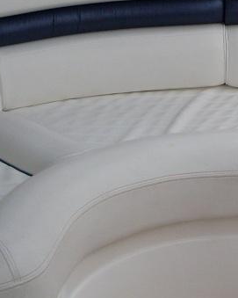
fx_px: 987
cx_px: 225
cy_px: 64
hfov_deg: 13.6
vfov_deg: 17.0
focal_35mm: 112
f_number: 3
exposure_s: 1/250
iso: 80
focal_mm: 6.3
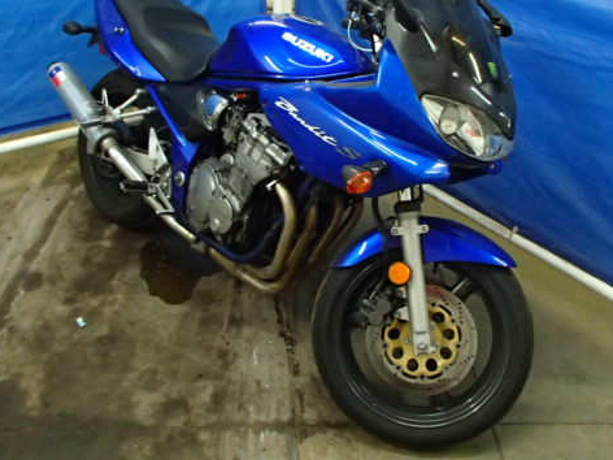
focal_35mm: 38
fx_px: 673
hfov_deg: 48.9
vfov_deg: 37.3
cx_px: 326
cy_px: 156
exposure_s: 1/10
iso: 800
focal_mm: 5
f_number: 3.9
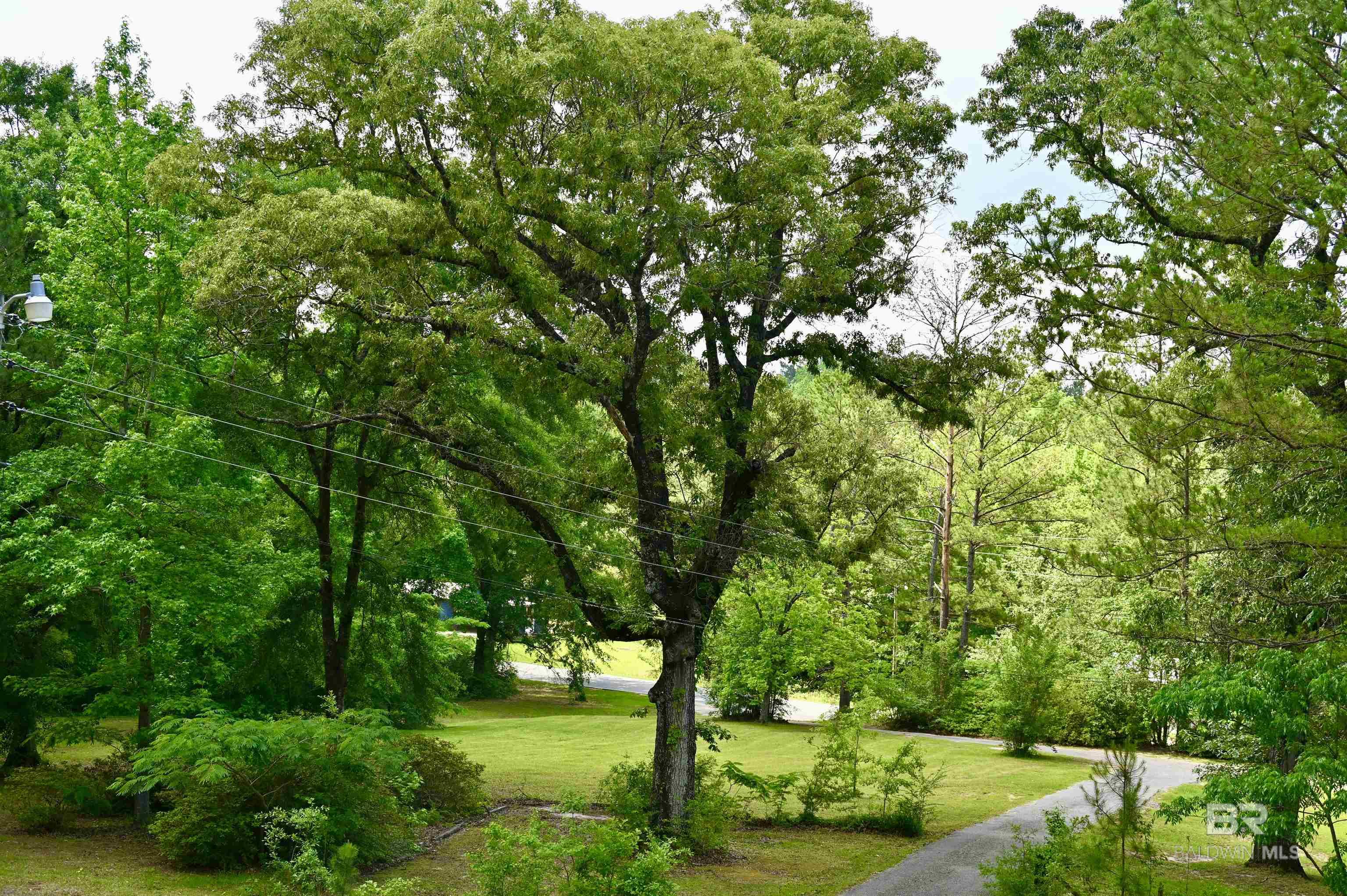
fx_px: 1757
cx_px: 674
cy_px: 448
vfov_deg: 28.6
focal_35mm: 47
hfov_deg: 41.9
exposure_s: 1/250
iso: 180
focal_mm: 47
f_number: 5.6
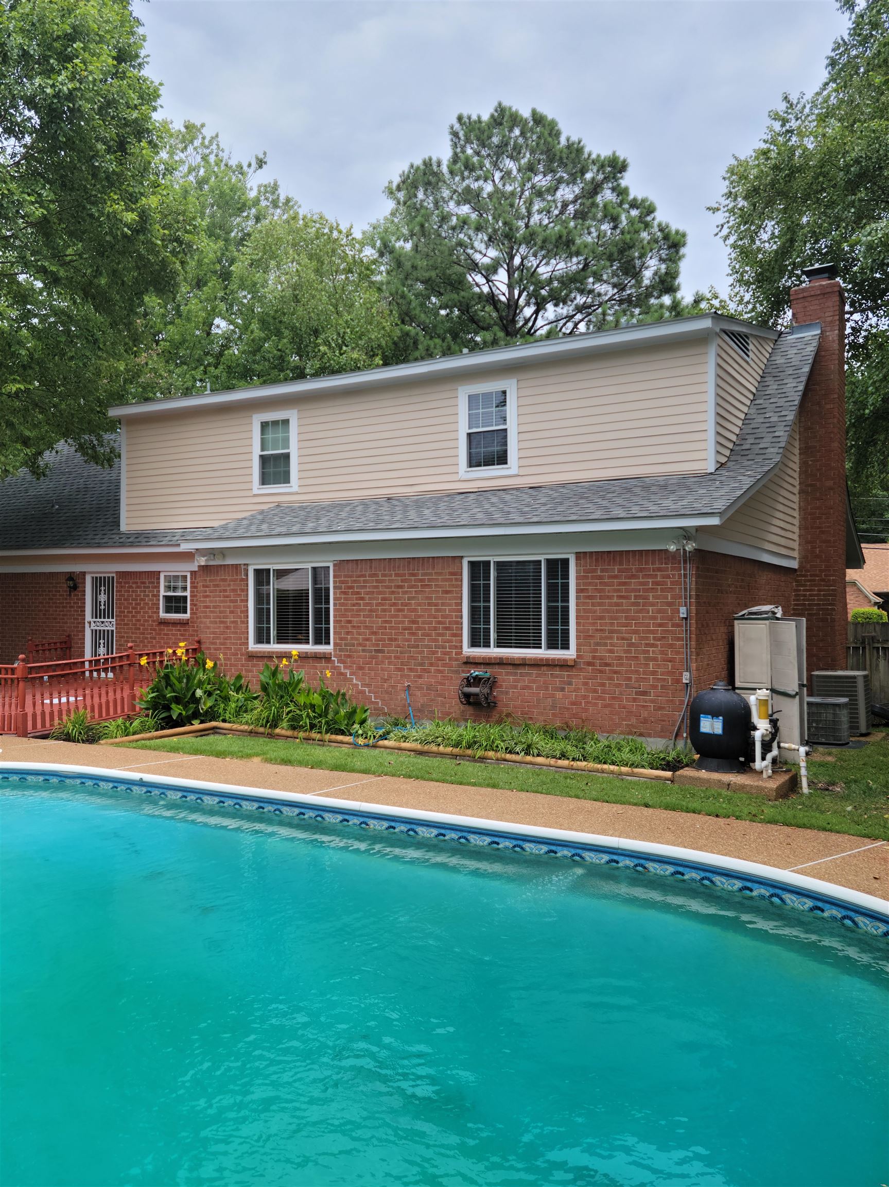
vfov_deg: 63.5
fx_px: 959
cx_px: 444
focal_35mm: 28
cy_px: 594
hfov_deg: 49.7
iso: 25
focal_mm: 5.9
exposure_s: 1/742
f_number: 2
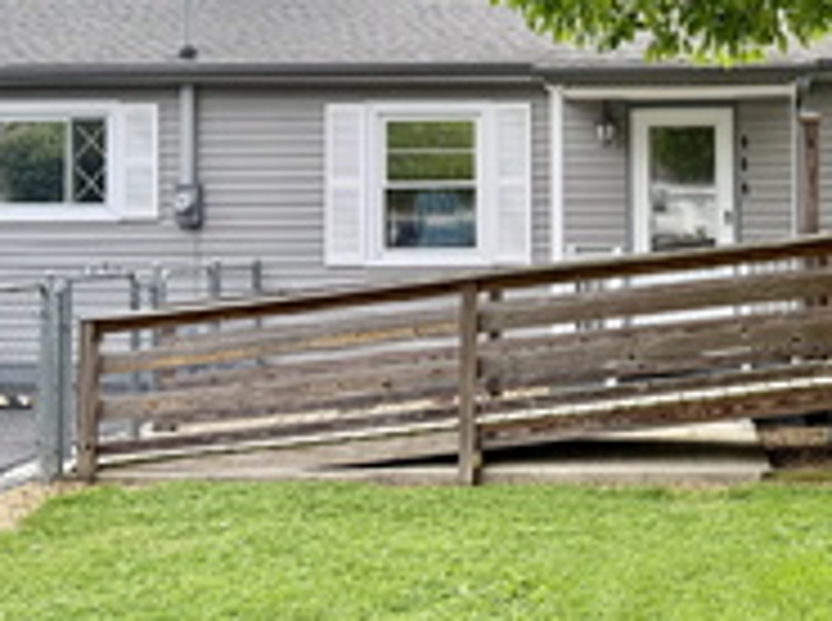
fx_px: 1247
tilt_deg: +2.3
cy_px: 184
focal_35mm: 52
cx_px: 661
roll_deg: +0.3
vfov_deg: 27.7
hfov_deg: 35.7
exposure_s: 1/627
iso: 100
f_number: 1.78
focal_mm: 6.76
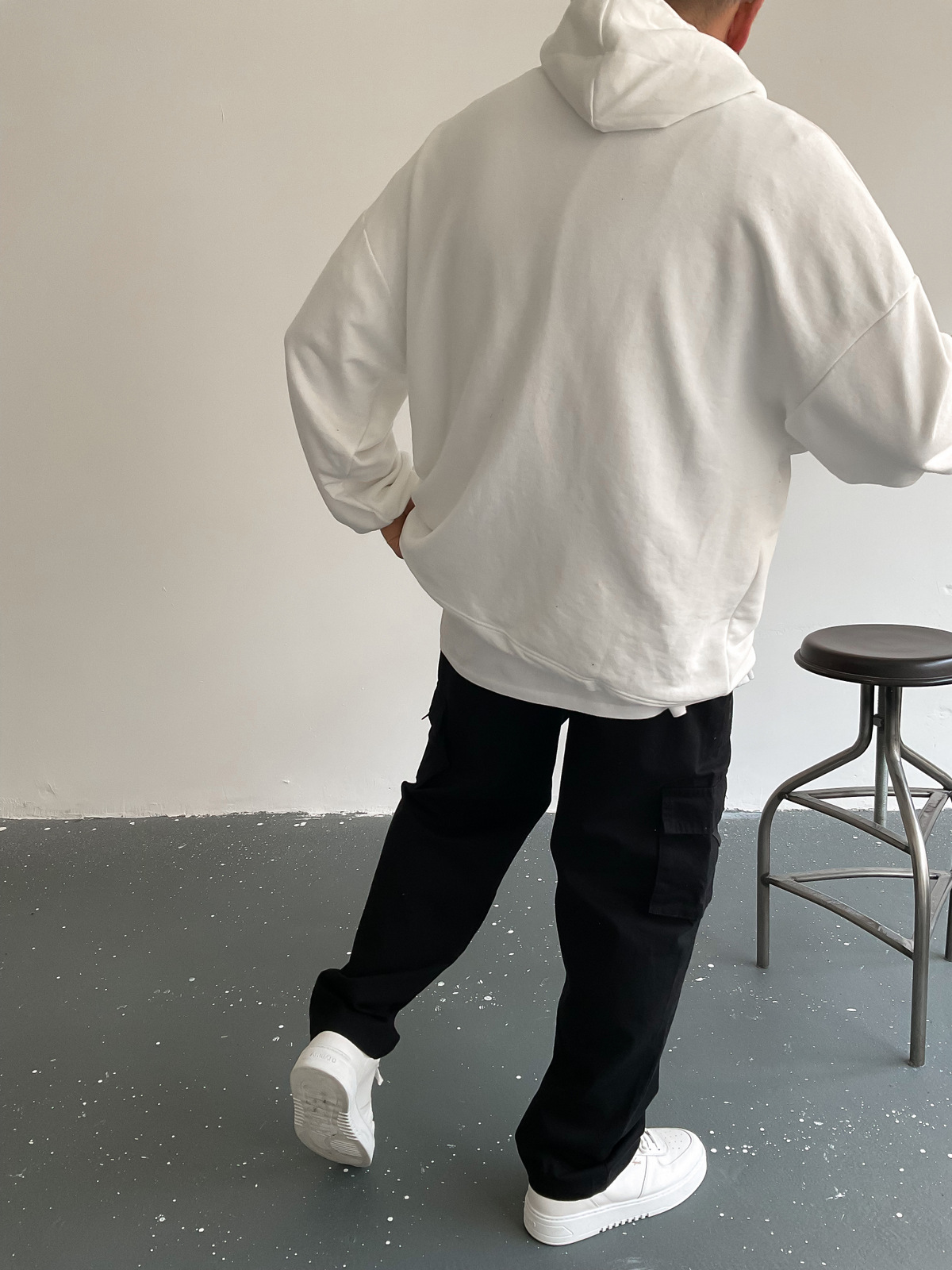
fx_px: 1063
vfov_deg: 61.7
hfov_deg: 48.2
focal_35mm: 29
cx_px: 476
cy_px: 635
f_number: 1.8
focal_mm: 3
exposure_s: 1/120
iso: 50
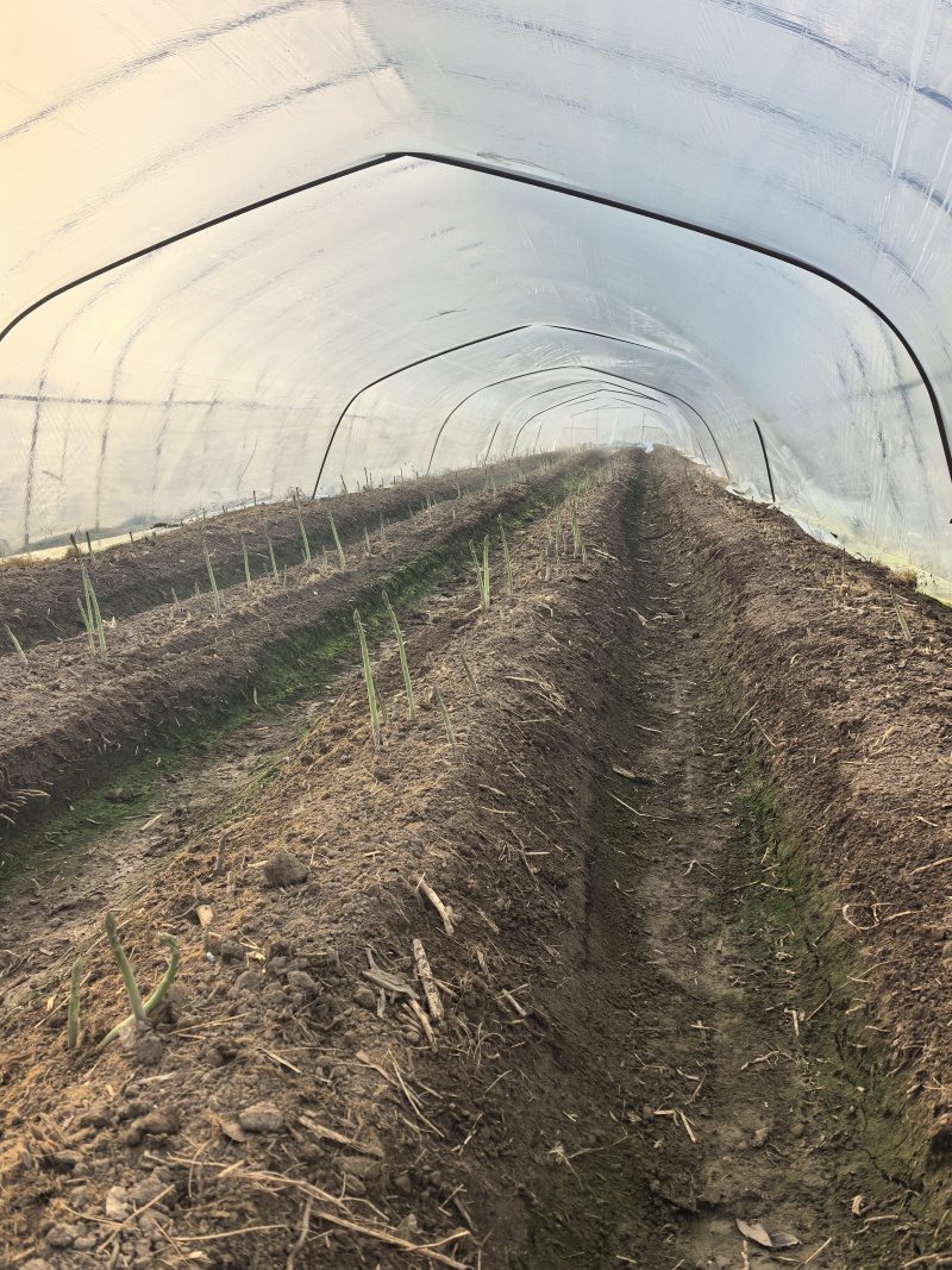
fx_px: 990
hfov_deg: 51.3
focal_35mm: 27
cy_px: 635
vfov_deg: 65.3
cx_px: 476
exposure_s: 1/5076
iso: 200
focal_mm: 6.98
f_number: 2
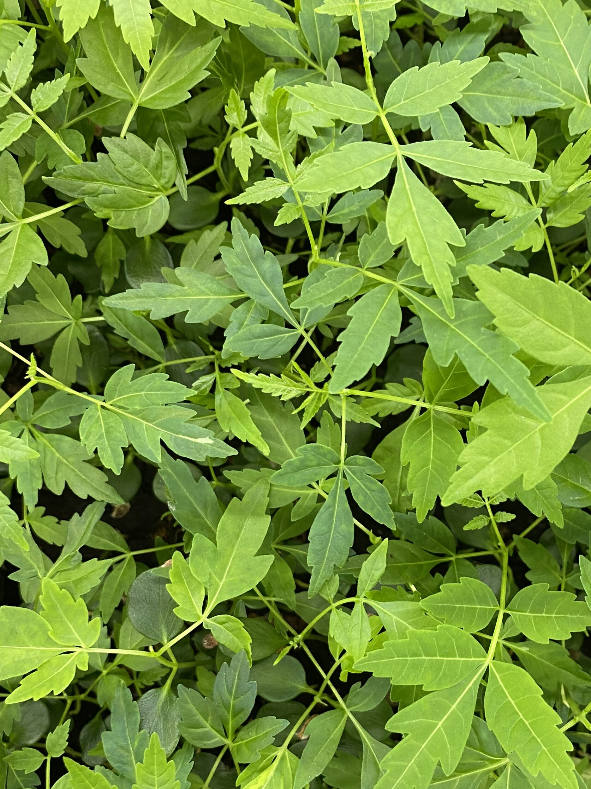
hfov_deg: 35.3
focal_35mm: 40
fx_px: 911
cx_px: 434
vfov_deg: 46.3
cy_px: 508
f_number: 1.8
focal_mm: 4.25
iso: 80
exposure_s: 1/50
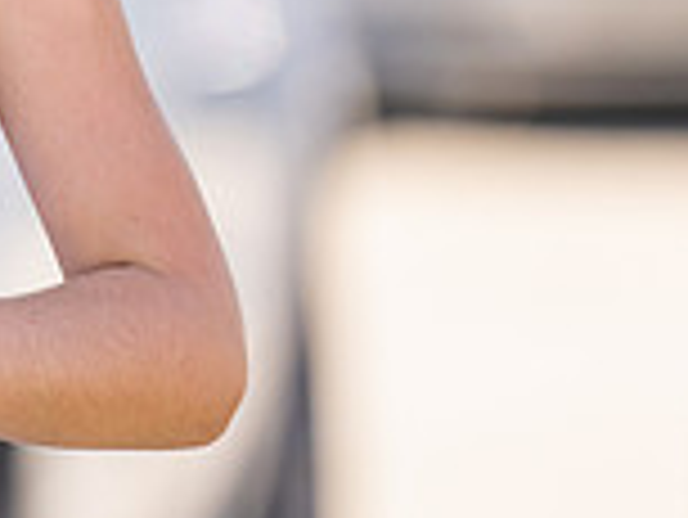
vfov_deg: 1.9
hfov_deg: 2.5
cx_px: -288
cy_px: -221
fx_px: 15734
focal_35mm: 791
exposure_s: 1/1000
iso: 250
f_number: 2.8
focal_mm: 200
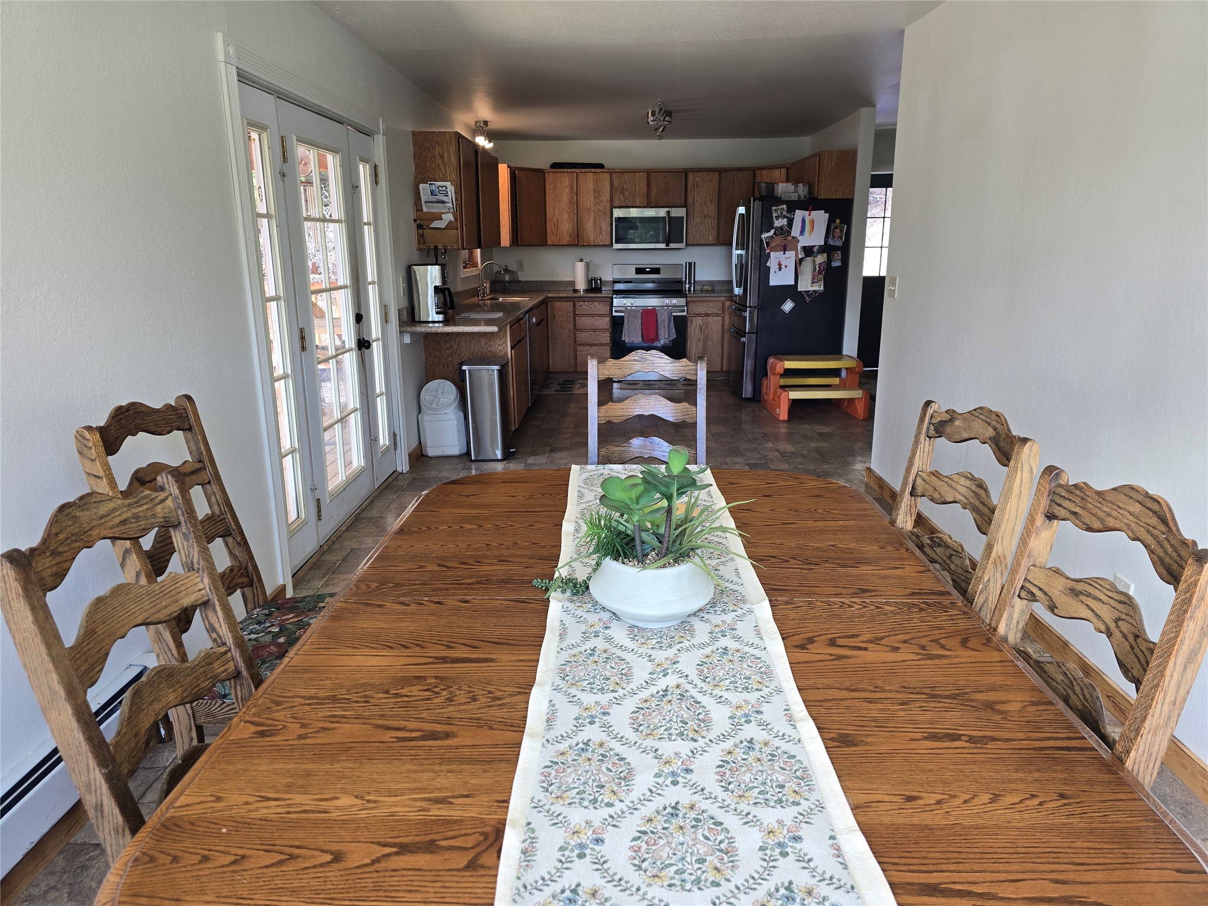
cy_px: 453
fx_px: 803
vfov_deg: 58.9
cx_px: 604
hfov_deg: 73.9
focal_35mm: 23
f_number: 1.7
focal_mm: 6.3
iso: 80
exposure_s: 1/120
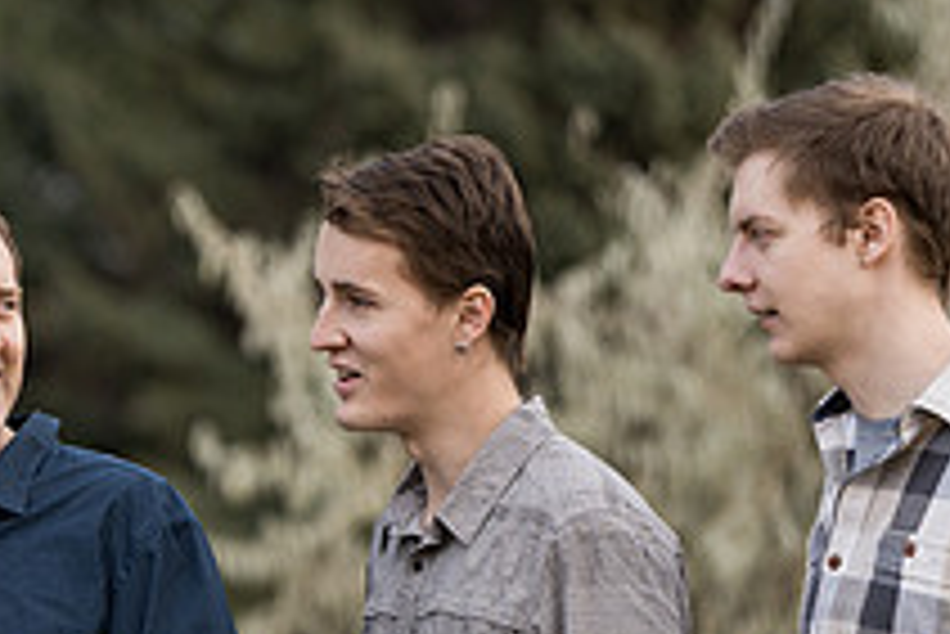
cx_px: -77
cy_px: 780
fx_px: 9084
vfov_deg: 4.0
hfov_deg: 6.0
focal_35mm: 344
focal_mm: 125
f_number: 2.8
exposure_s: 1/200
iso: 125
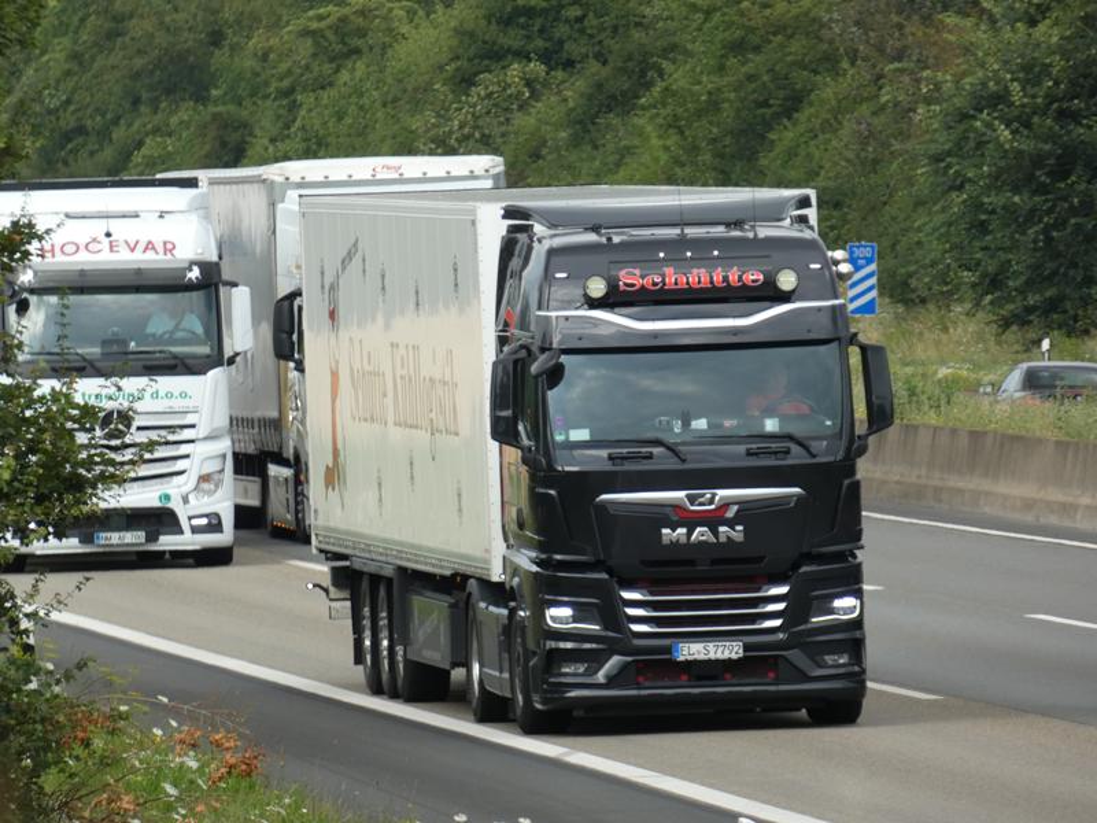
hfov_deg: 2.8
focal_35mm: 700
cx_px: 548
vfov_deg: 2.1
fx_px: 22183
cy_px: 412
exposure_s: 1/250
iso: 160
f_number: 5.6
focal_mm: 125.5
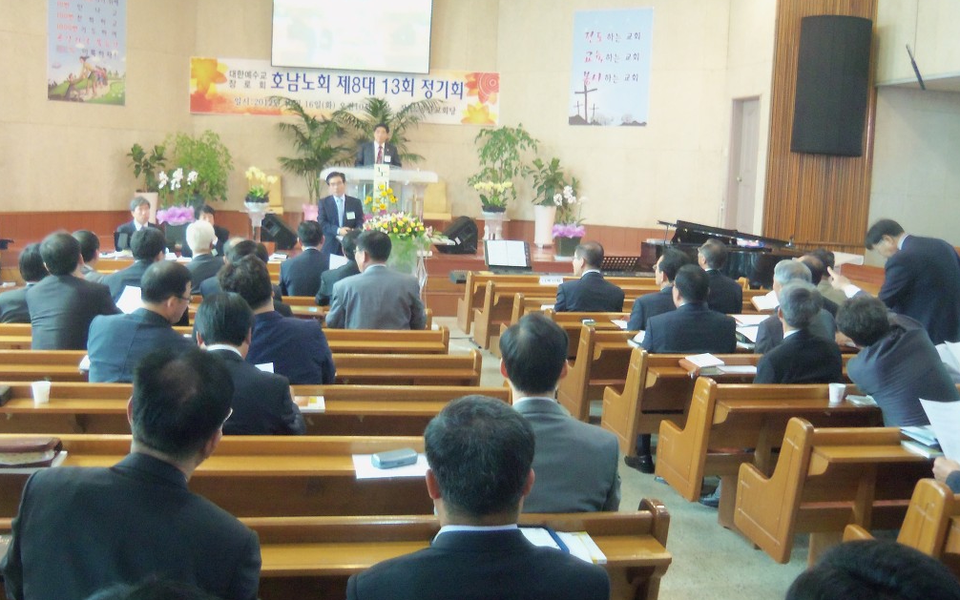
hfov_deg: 48.2
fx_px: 1073
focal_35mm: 41
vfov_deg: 31.2
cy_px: 322
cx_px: 485
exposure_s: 1/10
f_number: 4.3
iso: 400
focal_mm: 6.8
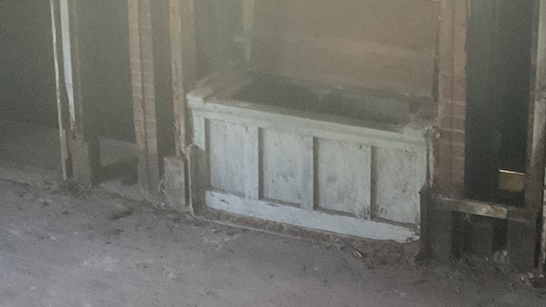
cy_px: -29
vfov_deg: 13.9
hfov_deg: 24.9
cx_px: 372
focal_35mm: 85
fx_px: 1231
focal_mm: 3
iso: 160
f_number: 1.8
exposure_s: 1/60
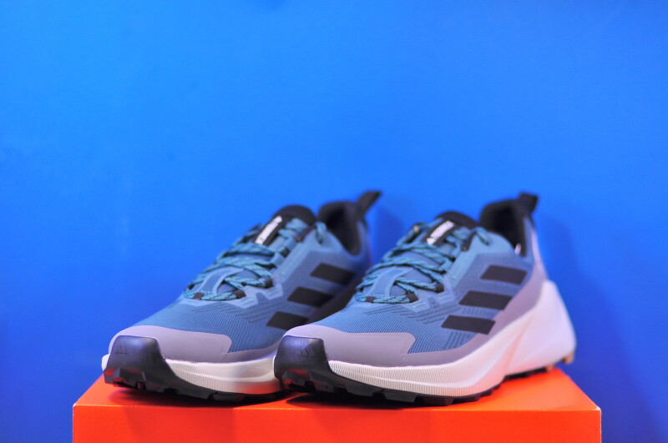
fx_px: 1390
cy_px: 222
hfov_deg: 27.0
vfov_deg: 18.1
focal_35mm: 75
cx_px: 334
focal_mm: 50
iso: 250
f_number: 2
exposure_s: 1/320
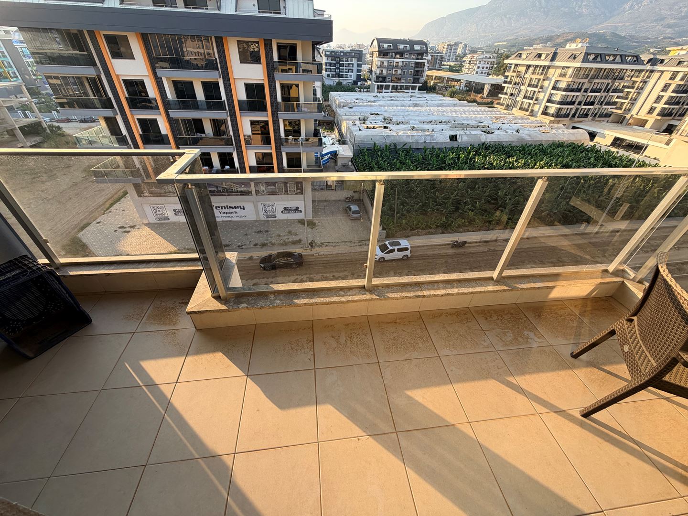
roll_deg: -2.6
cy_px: 258
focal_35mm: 14
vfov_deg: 85.7
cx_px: 344
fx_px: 278
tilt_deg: -36.9
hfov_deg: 102.1
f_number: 2.2
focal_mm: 2.22
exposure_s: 1/222
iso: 40
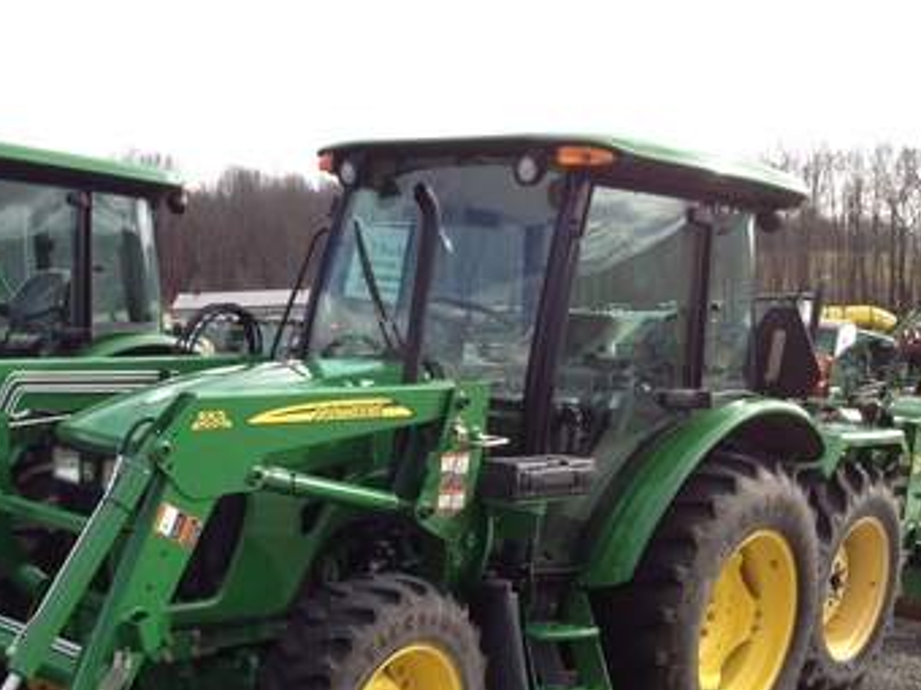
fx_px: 1490
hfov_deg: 33.7
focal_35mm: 56
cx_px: 244
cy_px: 528
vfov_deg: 25.7
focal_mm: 4.28
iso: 50
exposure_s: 1/581
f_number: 2.4
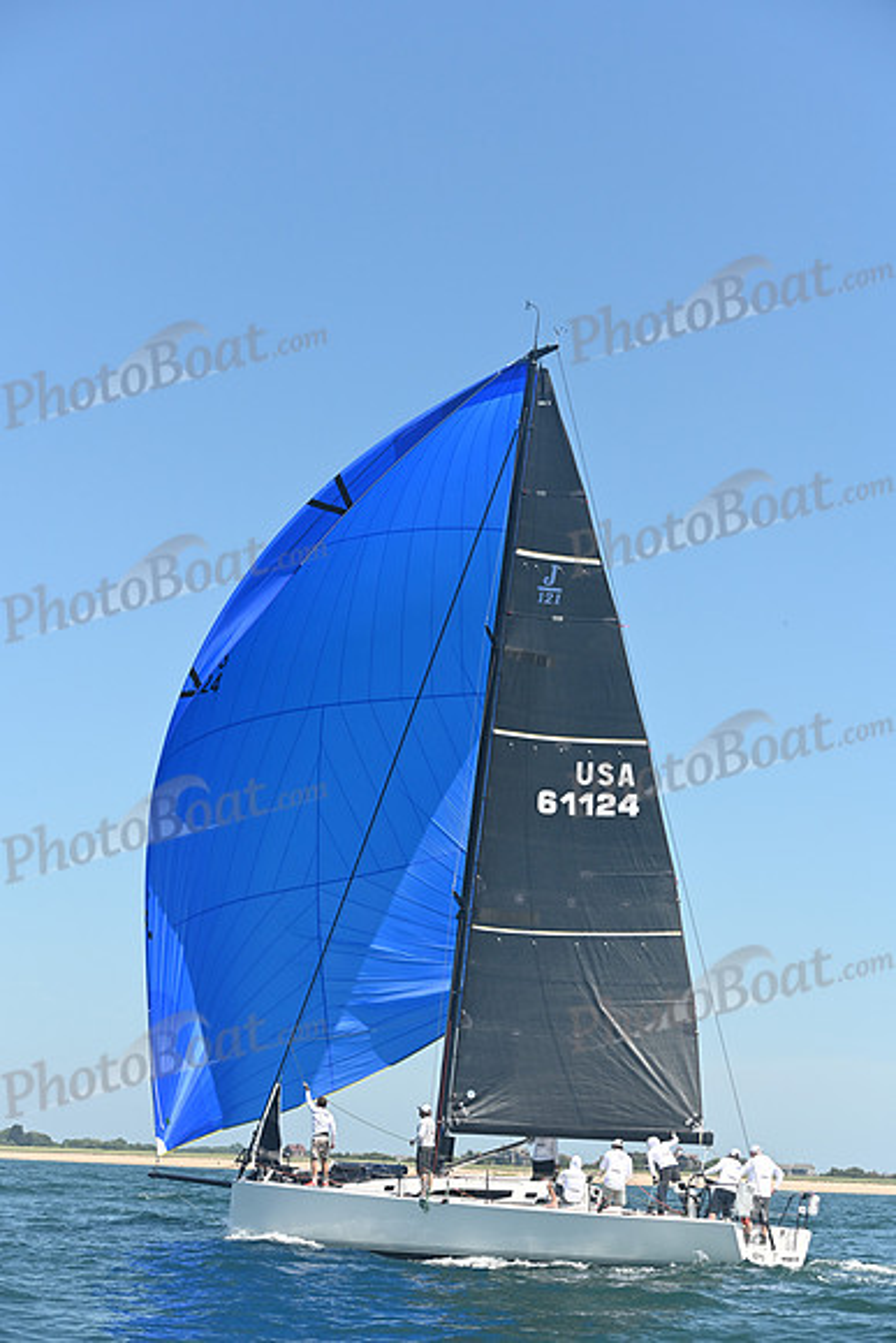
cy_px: 672
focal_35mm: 70
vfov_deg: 28.8
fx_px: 2612
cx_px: 448
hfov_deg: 19.5
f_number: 6.3
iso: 320
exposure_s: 1/1000
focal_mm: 70
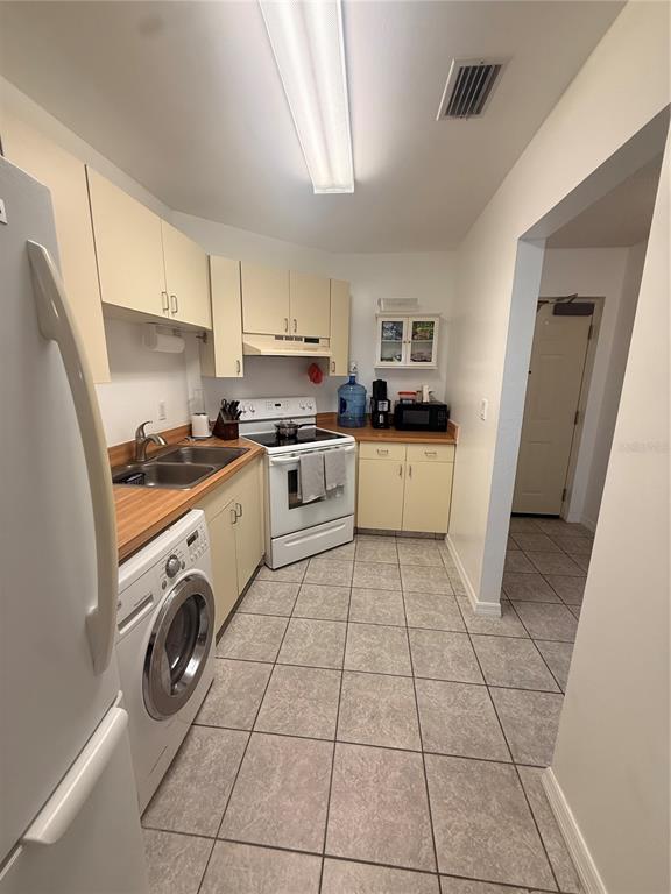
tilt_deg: -12.6
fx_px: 362
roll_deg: -0.9
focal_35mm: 14
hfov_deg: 85.7
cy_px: 447
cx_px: 336
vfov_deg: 102.1
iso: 160
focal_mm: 2.22
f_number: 2.2
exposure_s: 1/120
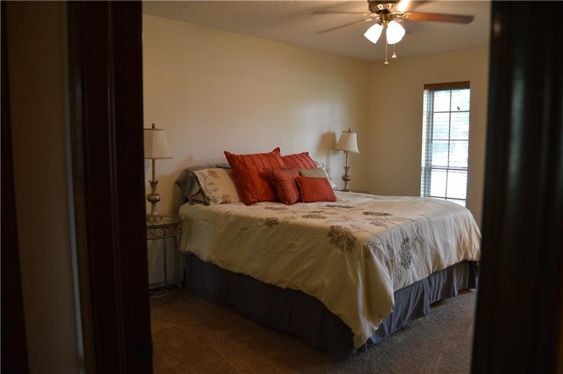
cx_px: 282
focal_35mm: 27
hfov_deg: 67.4
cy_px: 187
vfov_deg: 47.8
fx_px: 422
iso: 450
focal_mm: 18
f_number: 3.5
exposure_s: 1/60
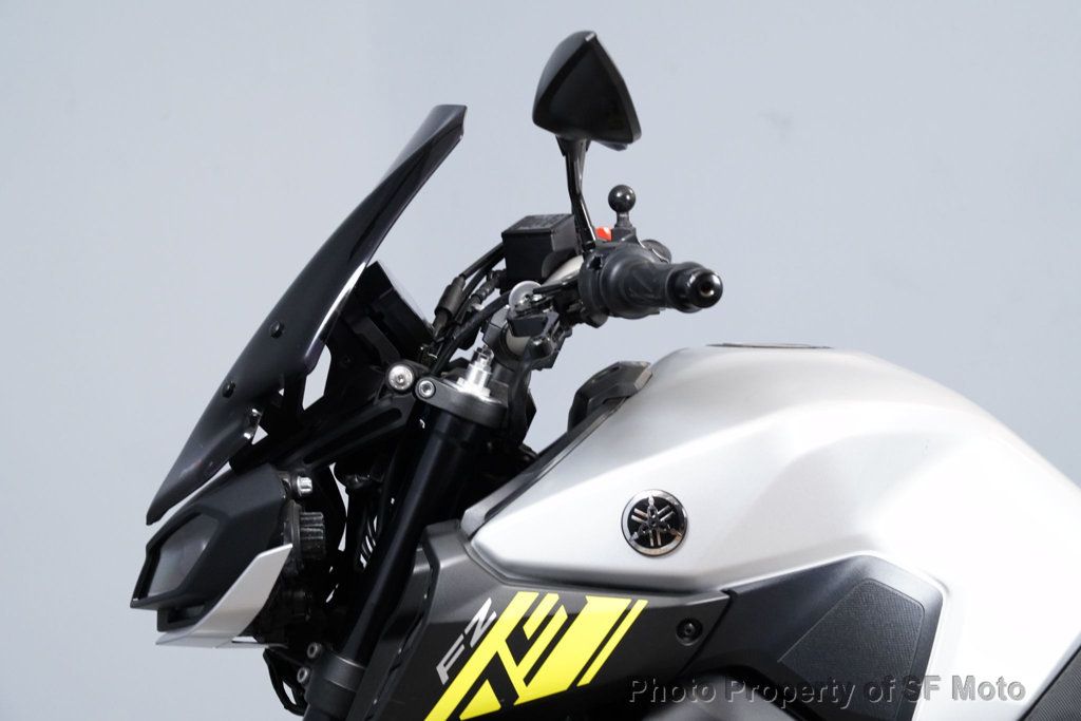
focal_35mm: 105
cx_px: 540
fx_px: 3153
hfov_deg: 19.5
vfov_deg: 13.0
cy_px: 360
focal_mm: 105
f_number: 9
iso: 5000
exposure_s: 1/80
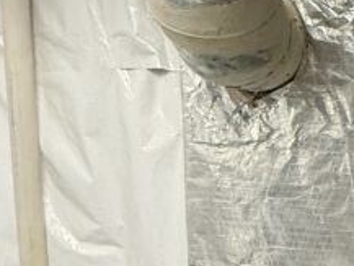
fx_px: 675
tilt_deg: -7.9
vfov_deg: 21.1
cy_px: 294
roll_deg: -3.1
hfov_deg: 21.8
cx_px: 594
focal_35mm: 66
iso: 400
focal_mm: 2.22
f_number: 2.2
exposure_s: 1/60
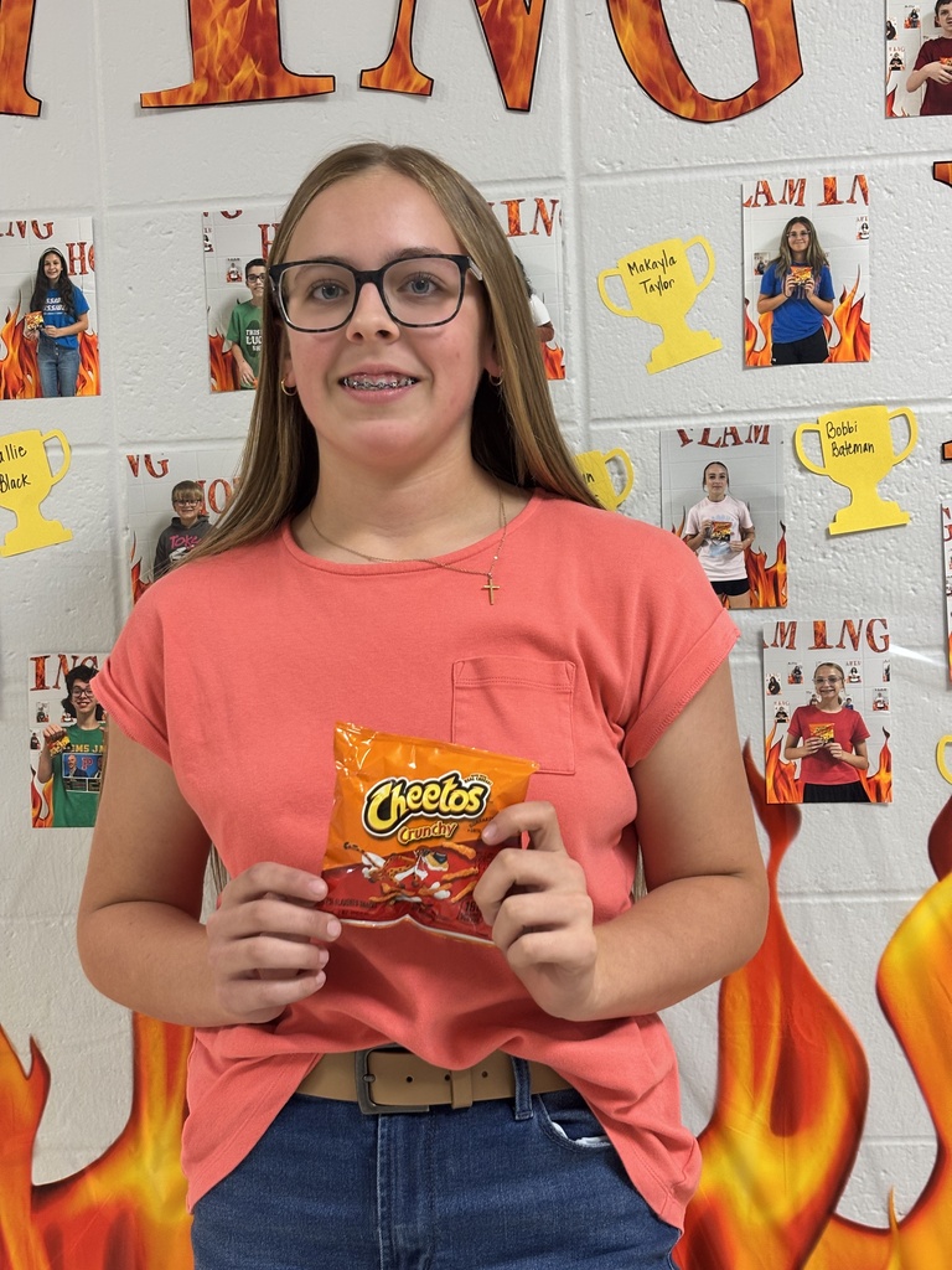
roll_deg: +2.1
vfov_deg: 36.8
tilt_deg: -0.4
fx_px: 1907
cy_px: 635
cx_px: 476
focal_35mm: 52
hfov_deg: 28.0
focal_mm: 5.96
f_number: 1.6
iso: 125
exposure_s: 1/40
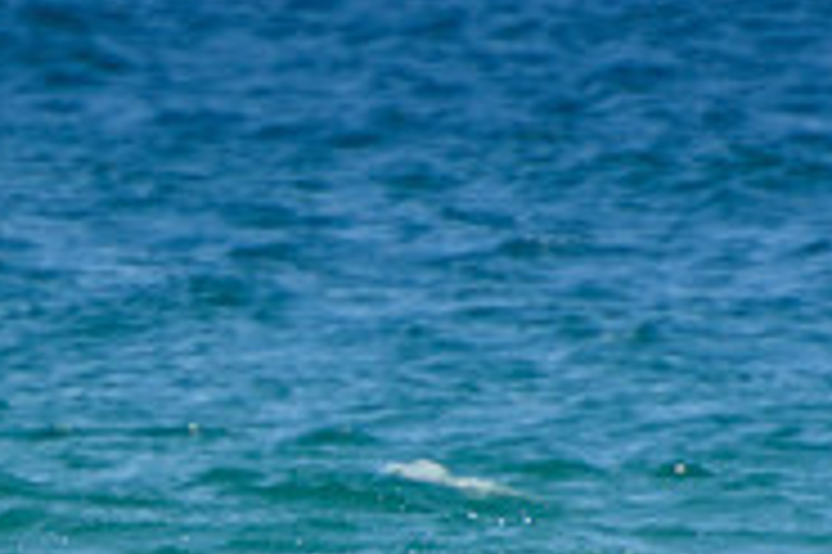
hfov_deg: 1.1
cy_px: 826
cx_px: -54
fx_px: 43479
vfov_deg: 0.7
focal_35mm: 1883
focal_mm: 400
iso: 360
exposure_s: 1/2000
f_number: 5.6
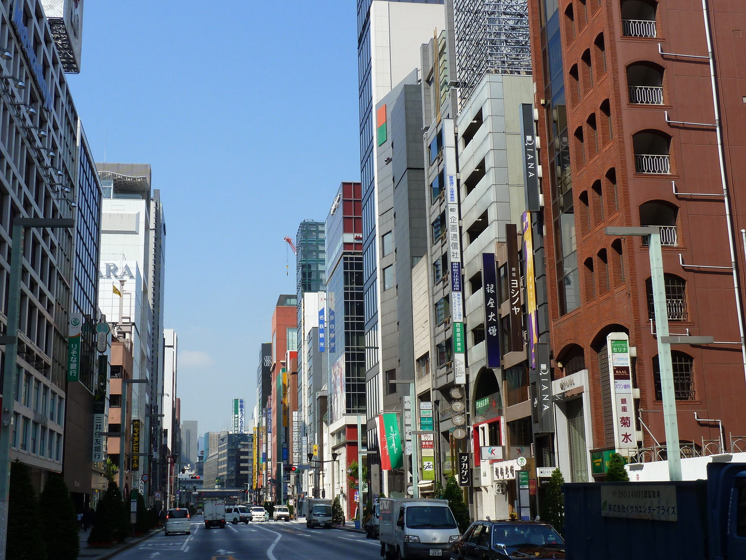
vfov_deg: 32.2
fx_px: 970
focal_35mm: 45
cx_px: 327
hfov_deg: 42.0
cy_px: 292
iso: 80
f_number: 4.5
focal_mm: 6.5
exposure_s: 1/400
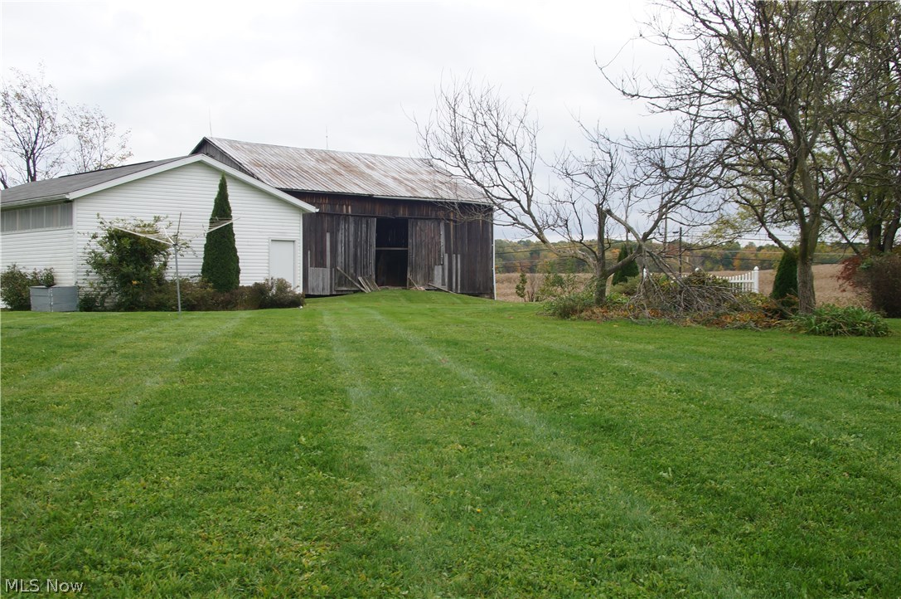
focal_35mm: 42
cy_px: 300
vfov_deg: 31.8
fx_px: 1050
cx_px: 450
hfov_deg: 46.4
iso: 100
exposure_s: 1/100
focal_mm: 28
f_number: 9
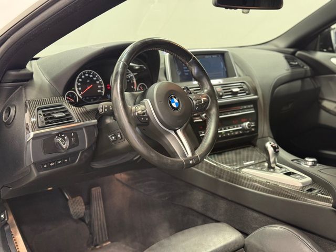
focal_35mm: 48
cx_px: 168
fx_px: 466
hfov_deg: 39.7
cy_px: 126
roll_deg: +0.5
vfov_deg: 30.3
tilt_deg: -10.7
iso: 200
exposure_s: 1/60
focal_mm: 6.76
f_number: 1.78
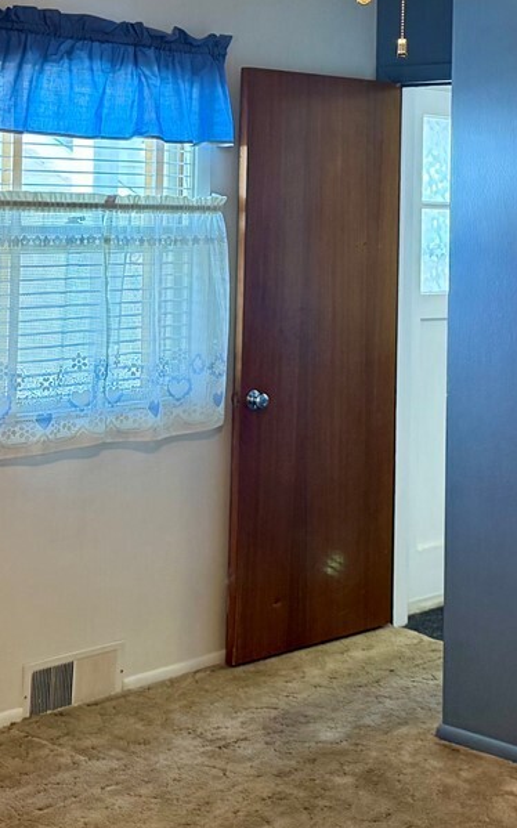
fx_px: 1534
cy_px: 164
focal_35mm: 68
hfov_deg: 19.1
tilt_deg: +0.7
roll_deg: -1.9
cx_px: 321
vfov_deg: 29.5
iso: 200
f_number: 1.78
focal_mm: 6.76
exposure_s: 1/120
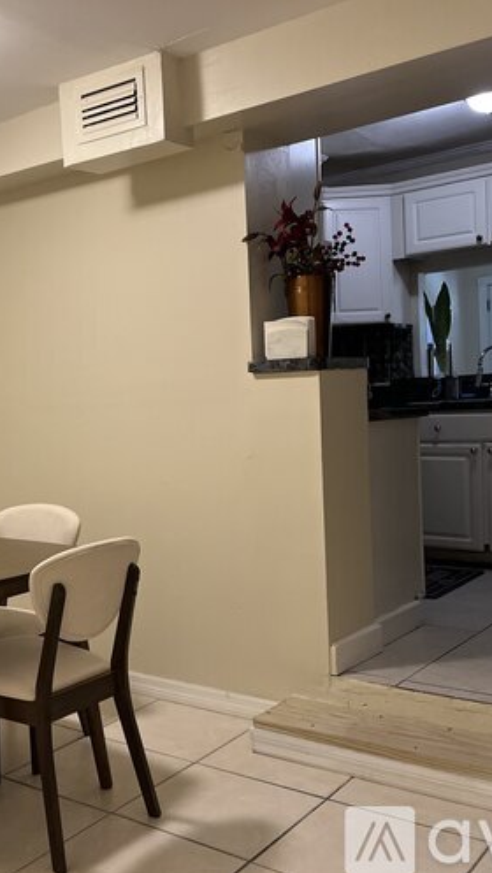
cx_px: 43
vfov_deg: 52.8
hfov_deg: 29.8
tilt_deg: -3.4
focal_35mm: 38
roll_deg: +2.7
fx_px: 880
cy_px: 437
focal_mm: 5.1
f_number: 1.6
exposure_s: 1/60
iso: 160
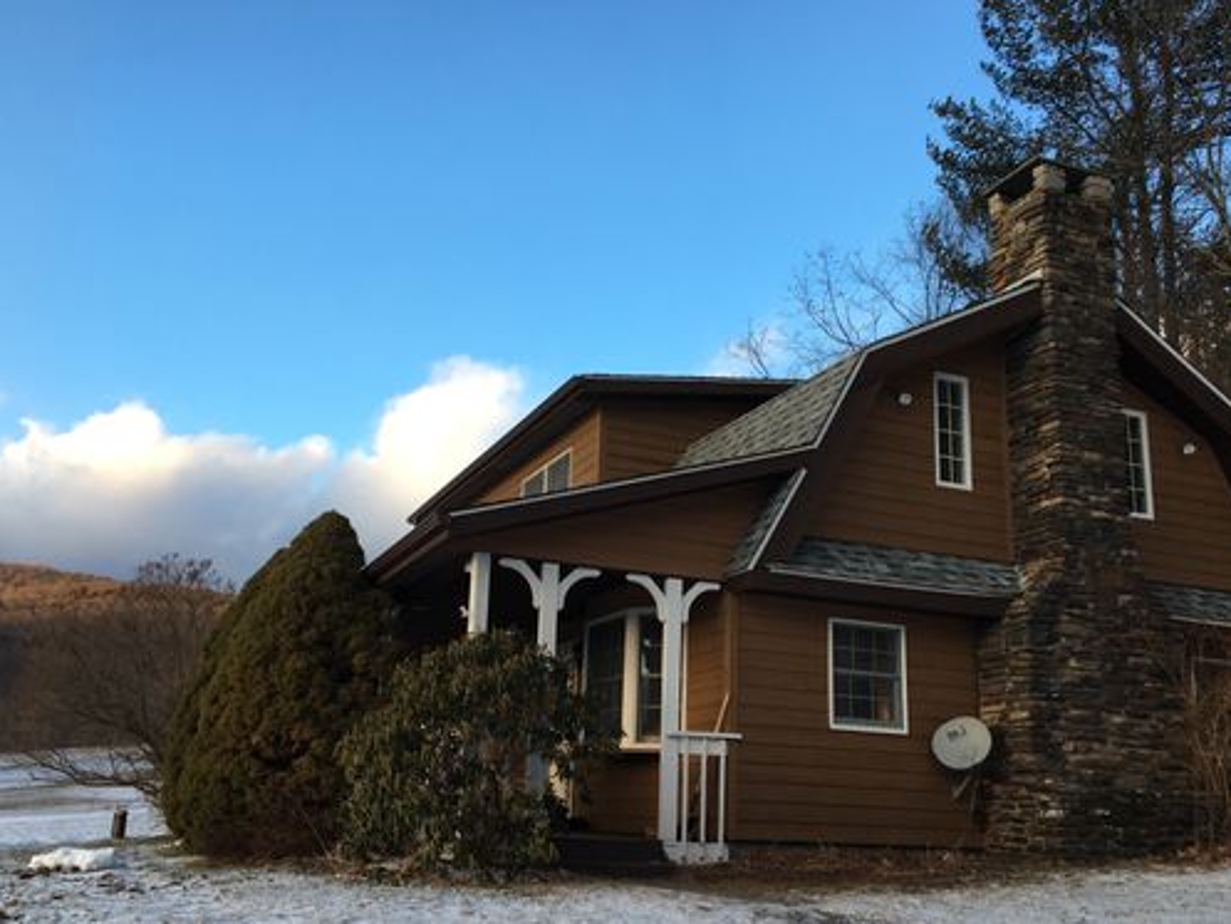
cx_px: 619
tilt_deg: +13.4
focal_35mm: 35
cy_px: 515
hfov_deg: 52.6
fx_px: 1245
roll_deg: -2.1
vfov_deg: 40.7
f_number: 2.2
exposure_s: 1/140
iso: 25
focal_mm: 4.15
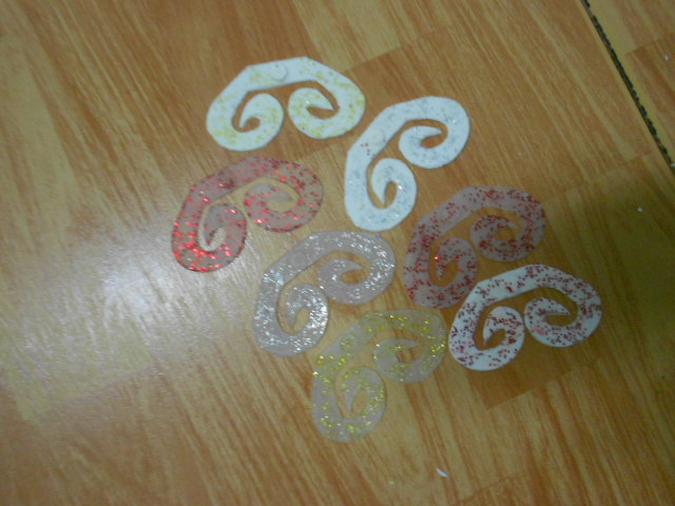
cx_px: 338
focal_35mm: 29
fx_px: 565
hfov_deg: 61.7
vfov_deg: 48.2
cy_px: 253
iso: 400
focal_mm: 5.1
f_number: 3.4
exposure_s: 1/13
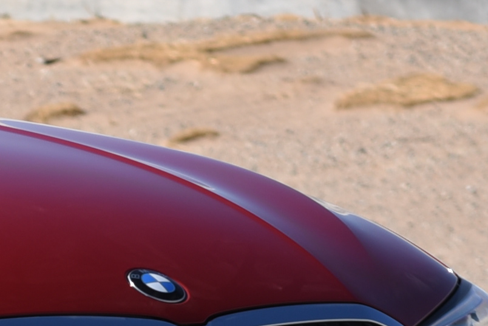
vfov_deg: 2.2
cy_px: 274
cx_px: -631
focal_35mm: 636
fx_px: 8626
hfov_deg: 3.2
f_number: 5
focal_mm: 85
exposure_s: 1/400
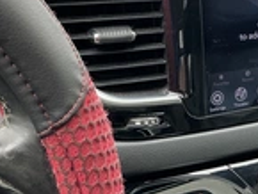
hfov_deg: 23.7
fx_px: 574
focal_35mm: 77
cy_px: 125
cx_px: 285
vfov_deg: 19.1
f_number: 1.8
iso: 64
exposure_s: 1/122
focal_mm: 3
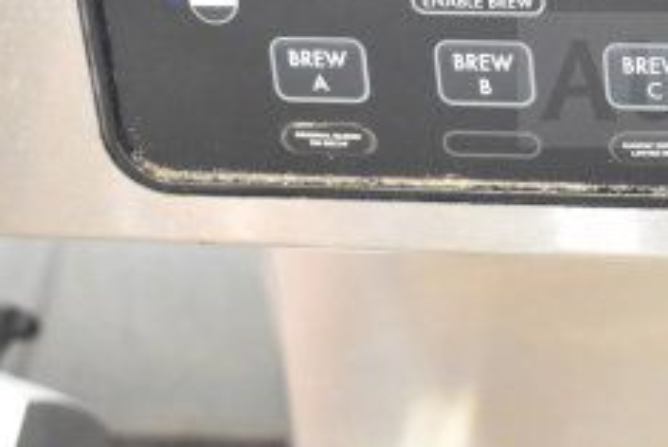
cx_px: 836
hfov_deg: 18.2
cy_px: -78
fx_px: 1955
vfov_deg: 12.7
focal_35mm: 105
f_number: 6.3
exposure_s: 1/125
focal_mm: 27
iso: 6400
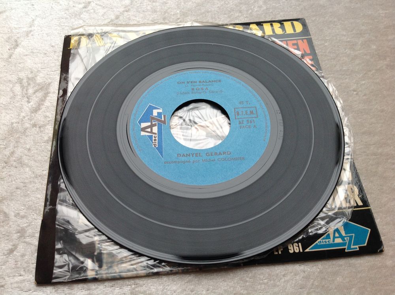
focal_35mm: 35
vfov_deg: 40.6
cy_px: 148
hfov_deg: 52.7
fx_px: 399
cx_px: 198
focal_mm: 4.28
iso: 64
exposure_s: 1/60
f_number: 2.4
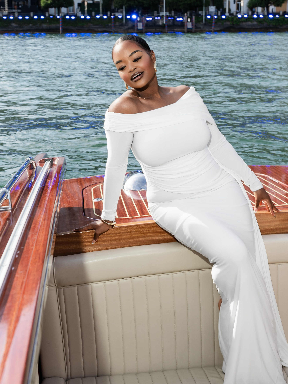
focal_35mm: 49
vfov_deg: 38.3
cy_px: 114
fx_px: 544
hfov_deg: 29.7
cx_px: 146
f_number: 7.1
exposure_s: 1/250
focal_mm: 35
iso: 100
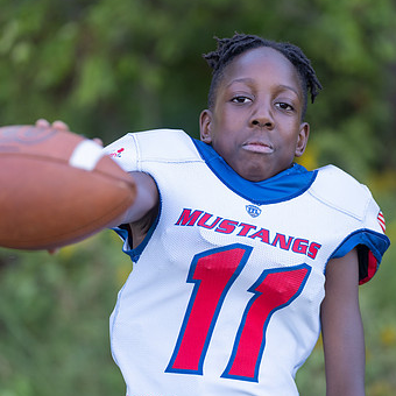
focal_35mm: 171
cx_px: 254
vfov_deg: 10.2
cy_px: 208
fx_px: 2213
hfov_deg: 10.2
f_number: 2.8
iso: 320
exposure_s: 1/320
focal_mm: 118
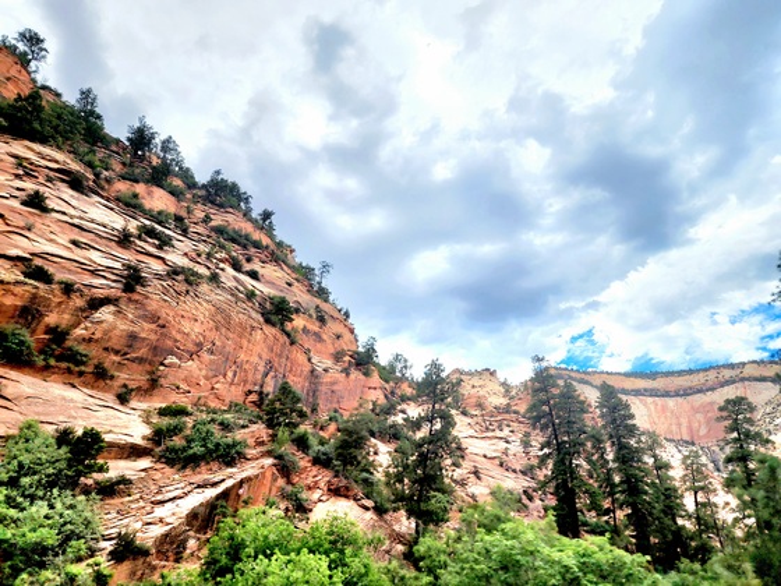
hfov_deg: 73.9
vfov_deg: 58.9
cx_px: 390
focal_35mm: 23
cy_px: 293
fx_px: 519
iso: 12
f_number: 1.8
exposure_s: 1/435
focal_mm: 6.4
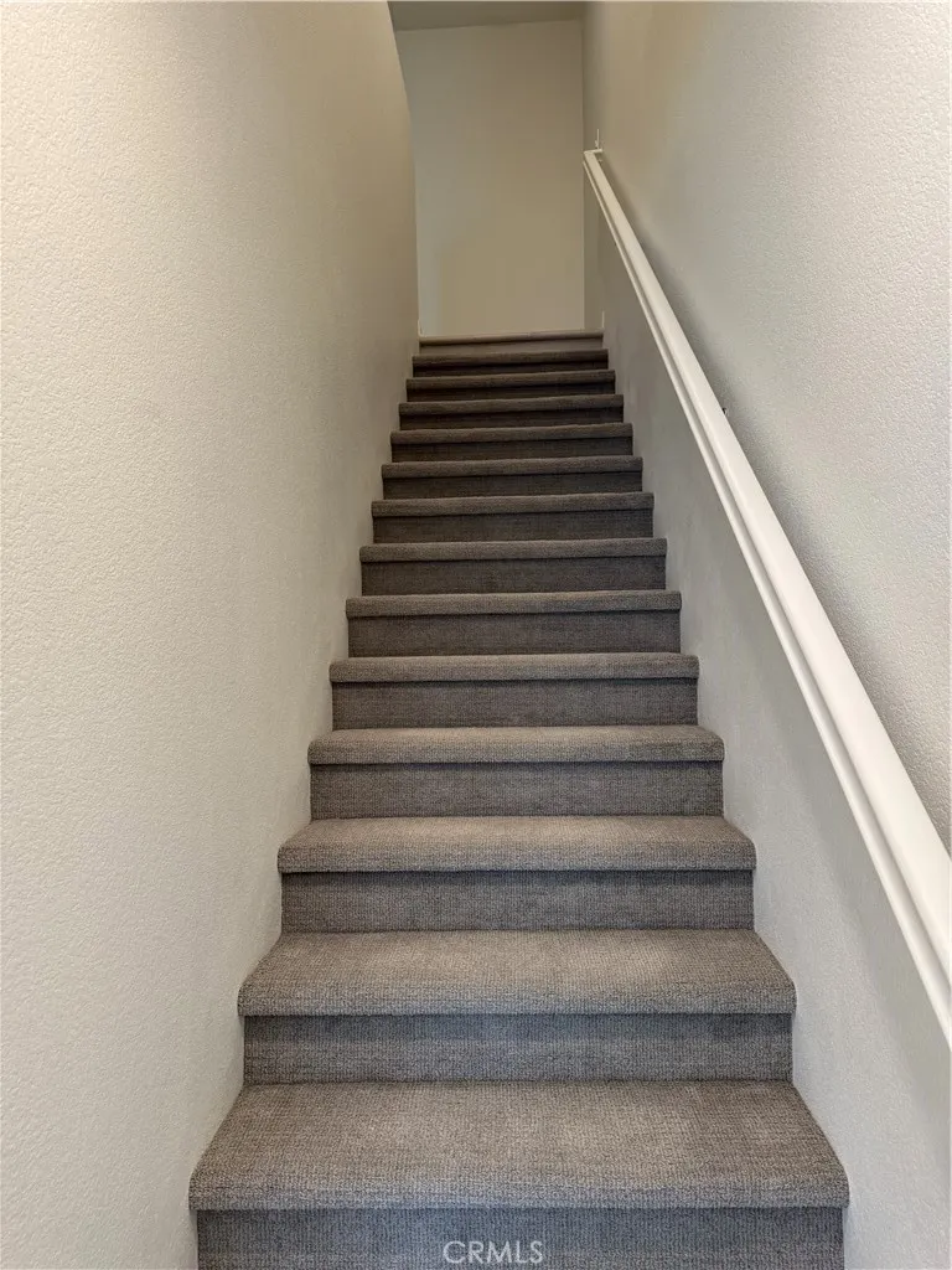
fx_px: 880
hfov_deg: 56.8
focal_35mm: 24
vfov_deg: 71.6
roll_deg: +1.2
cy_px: 635
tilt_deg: +0.5
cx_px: 476
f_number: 1.78
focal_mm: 6.76
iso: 200
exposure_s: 1/120
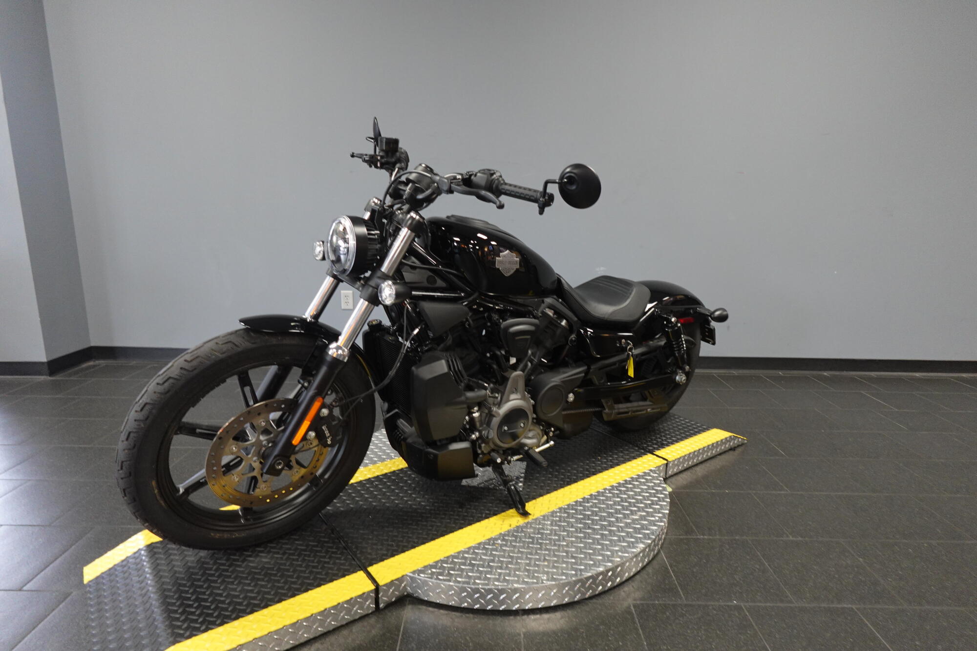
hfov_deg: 84.0
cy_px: 326
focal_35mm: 20
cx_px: 488
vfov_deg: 61.9
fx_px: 543
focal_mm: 7.6
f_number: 2
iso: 640
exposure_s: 1/80
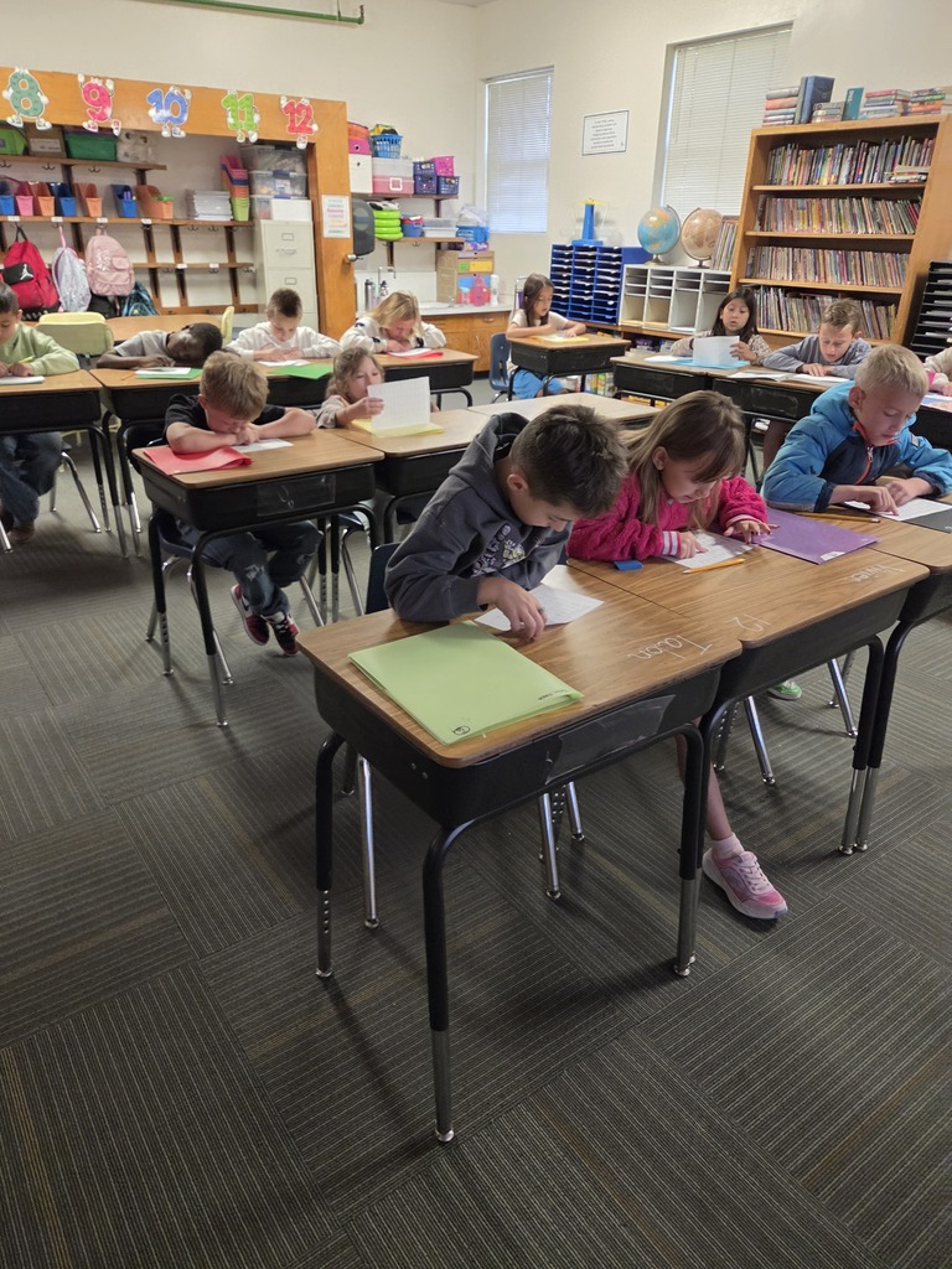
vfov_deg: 73.9
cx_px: 476
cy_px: 634
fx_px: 843
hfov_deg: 58.9
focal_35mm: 23
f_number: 1.8
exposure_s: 1/120
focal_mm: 5.4
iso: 800
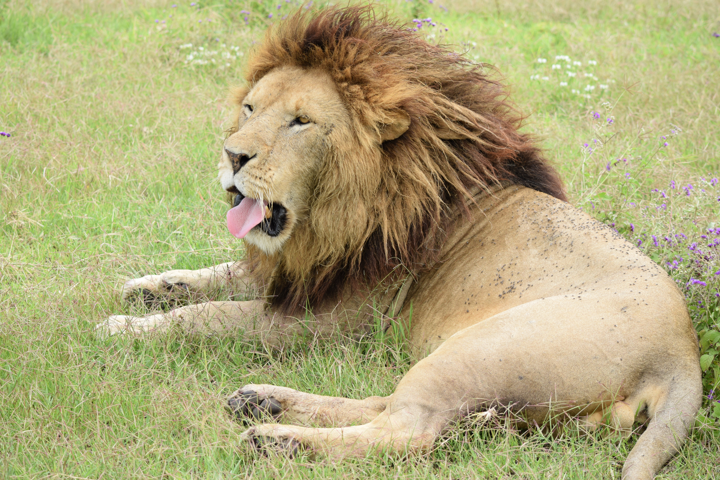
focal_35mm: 102
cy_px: 240
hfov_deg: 20.0
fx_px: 2040
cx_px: 360
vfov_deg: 13.4
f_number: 5.6
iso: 160
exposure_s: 1/125
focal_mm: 68
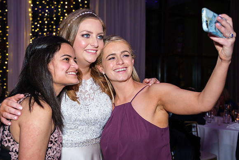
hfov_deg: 41.9
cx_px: 106
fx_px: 311
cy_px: 79
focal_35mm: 47
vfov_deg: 28.7
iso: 1600
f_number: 2.8
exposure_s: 1/160
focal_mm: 27.4
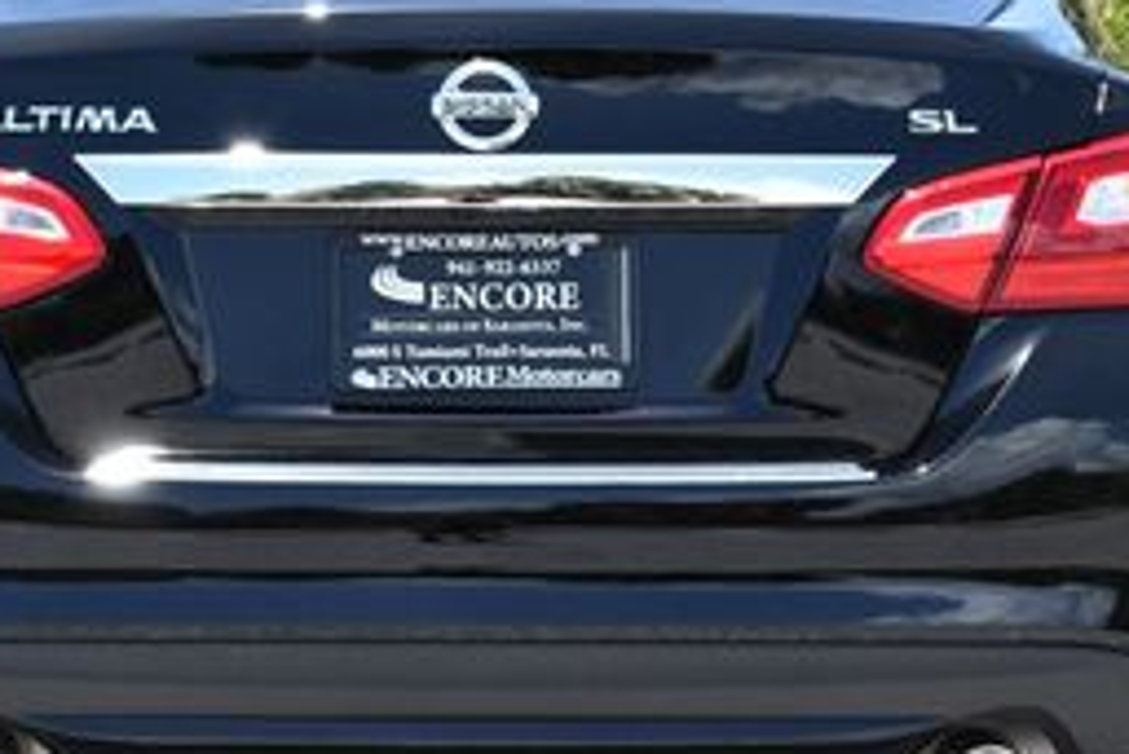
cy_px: 300
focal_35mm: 160
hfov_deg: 12.8
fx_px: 5020
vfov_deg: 8.6
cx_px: 441
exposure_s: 1/250
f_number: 8
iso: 200
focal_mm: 32
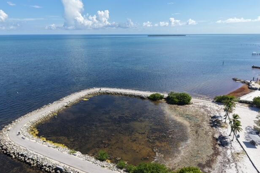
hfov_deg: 69.4
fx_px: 188
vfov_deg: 49.5
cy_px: 96
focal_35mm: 26
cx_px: 128
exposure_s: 1/4000
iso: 200
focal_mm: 8.67
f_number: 1.8
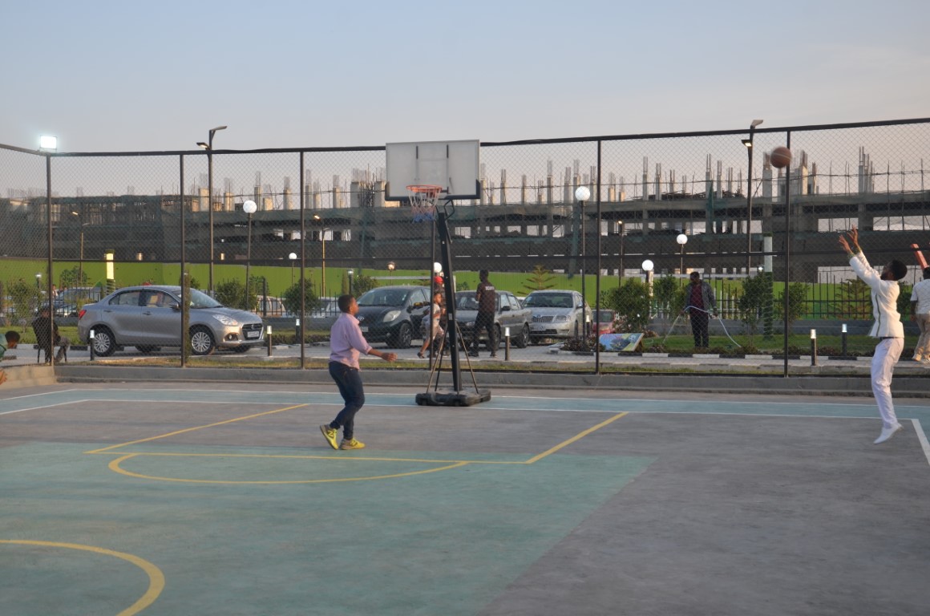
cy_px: 308
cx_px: 465
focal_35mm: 51
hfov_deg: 39.0
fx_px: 1315
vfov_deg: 26.4
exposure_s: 1/200
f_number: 7.1
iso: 200
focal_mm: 34
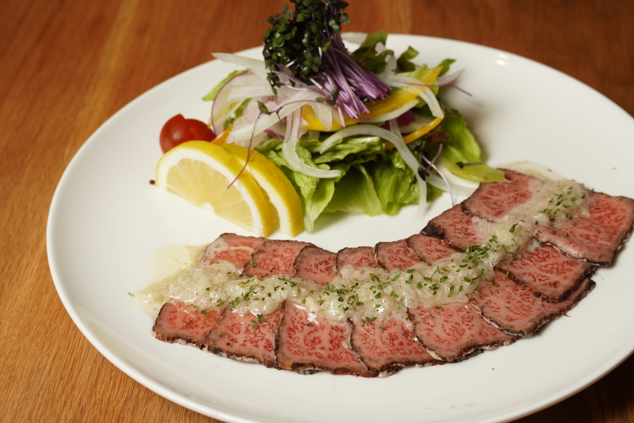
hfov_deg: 29.2
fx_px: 1215
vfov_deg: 19.7
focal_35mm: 69
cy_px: 212
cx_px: 317
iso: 640
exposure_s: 1/125
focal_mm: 46
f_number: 6.3
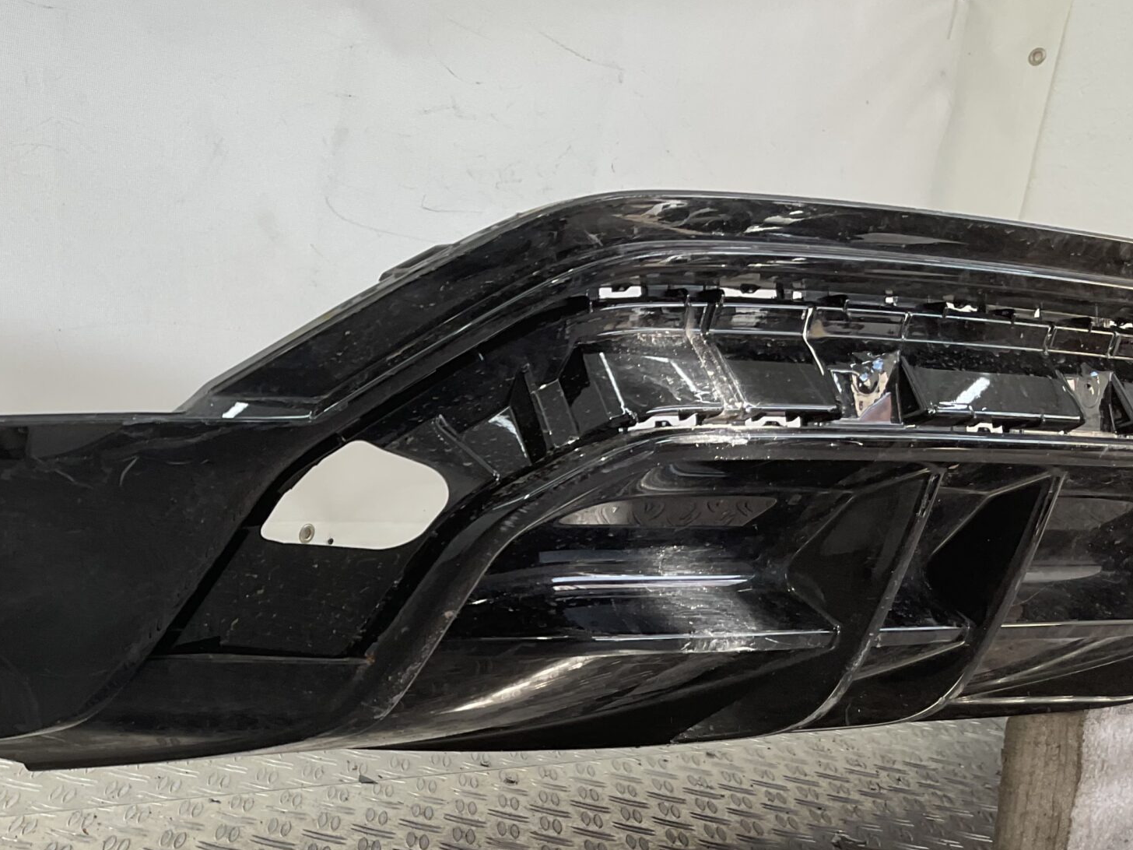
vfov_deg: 28.3
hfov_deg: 35.6
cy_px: 580
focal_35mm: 51
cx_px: 142
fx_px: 1669
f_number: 1.8
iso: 20
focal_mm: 3
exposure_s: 1/120
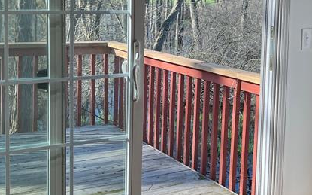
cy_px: 35
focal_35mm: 68
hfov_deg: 29.4
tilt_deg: -7.8
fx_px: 578
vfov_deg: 18.9
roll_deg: -1.8
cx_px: 255
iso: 50
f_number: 1.6
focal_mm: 5.1
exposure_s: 1/375
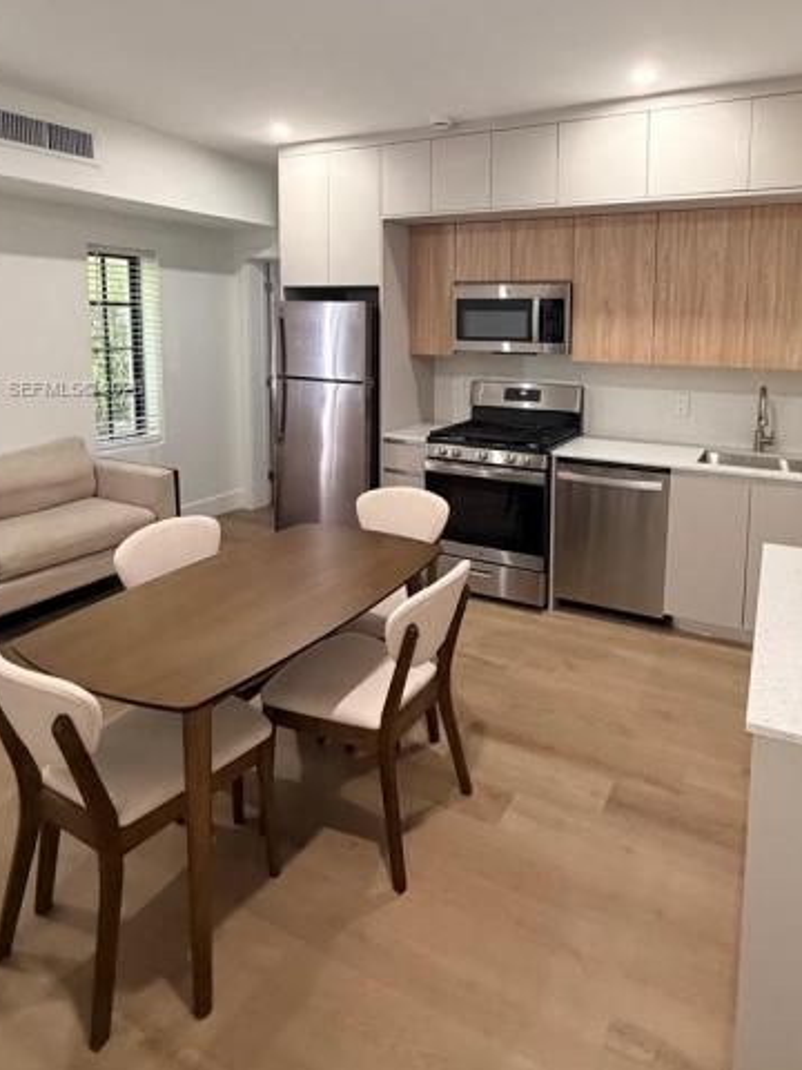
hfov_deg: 62.6
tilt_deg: -7.7
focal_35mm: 21
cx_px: 497
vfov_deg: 77.3
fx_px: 649
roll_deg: -1.2
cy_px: 390
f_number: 2.2
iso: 400
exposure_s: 1/60
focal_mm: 2.22
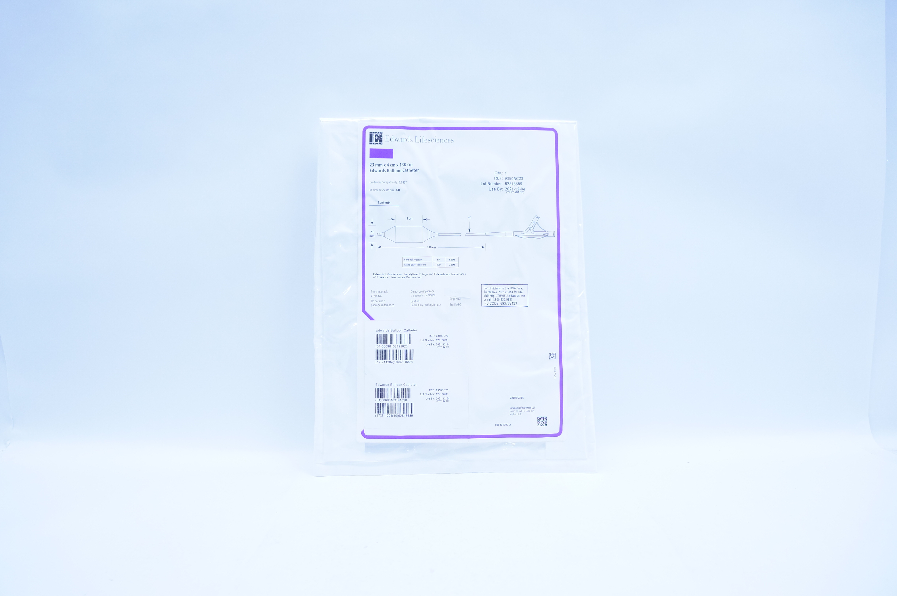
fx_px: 672
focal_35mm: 27
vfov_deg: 47.8
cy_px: 298
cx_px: 448
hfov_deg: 67.4
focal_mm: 18
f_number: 4.5
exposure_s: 1/200
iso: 800
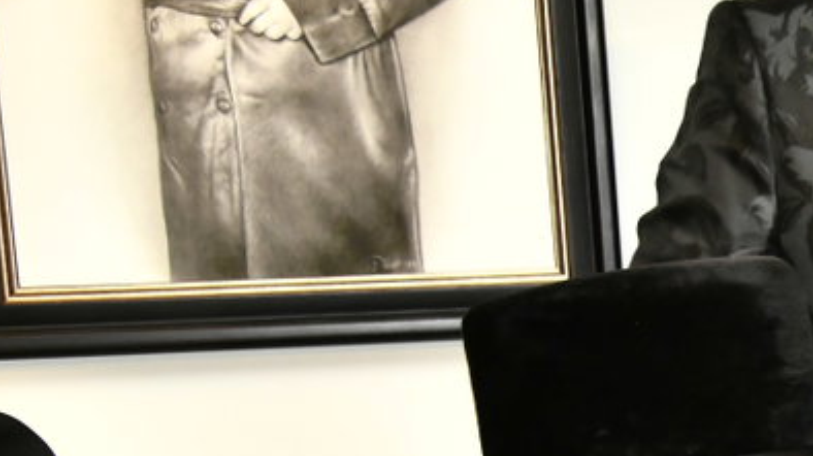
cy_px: 558
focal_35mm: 149
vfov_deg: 8.0
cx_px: 1420
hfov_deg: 13.2
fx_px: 3210
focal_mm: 40
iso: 1600
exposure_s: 1/100
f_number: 5.6
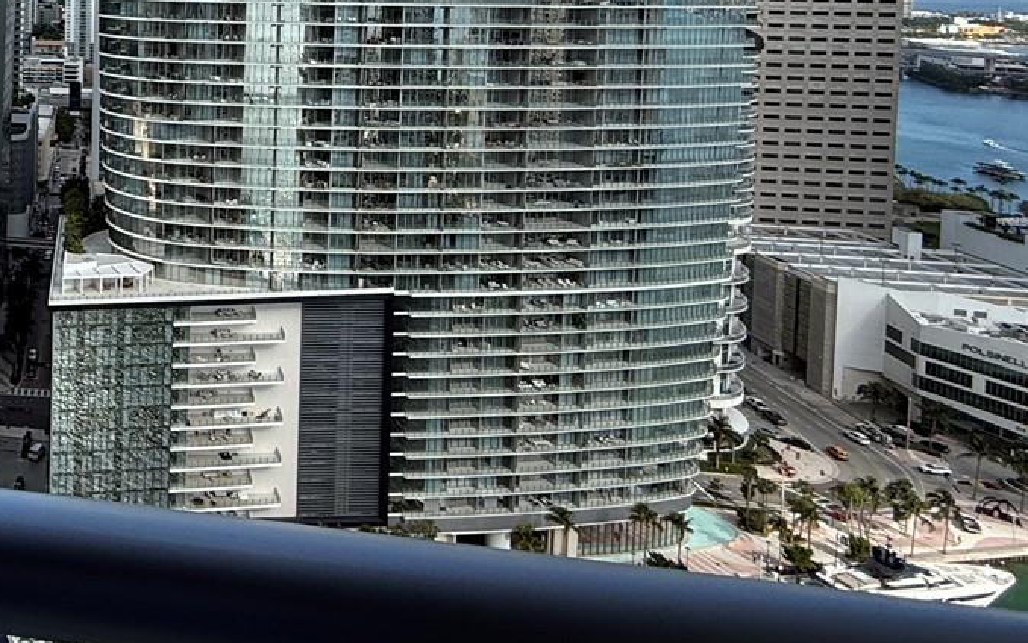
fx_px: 981
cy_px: -8
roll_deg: -3.1
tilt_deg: -1.5
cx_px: -83
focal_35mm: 35
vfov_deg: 33.1
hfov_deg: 43.7
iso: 50
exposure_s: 1/1167
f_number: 2.2
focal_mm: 2.22
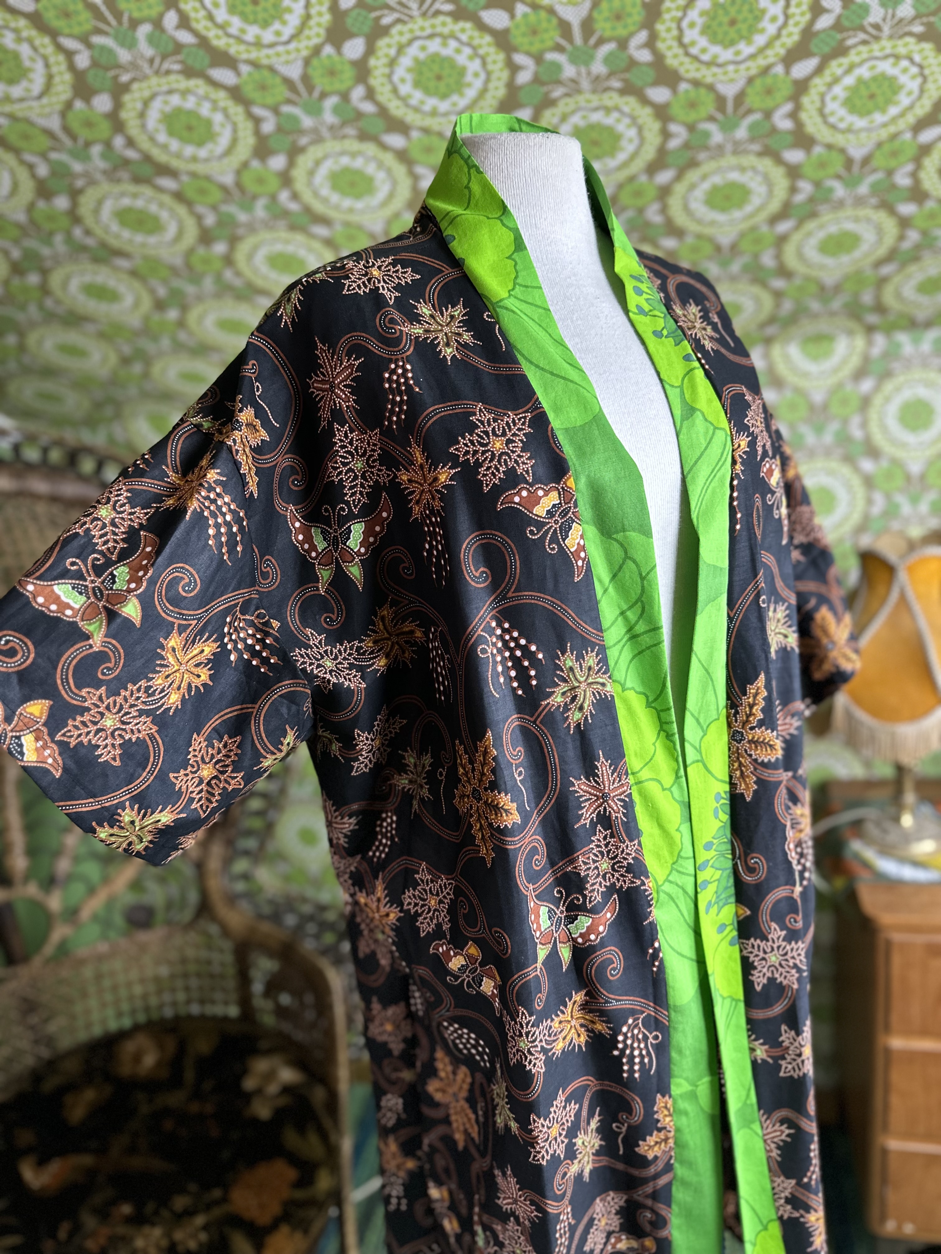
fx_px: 870
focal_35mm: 24
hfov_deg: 56.8
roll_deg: +5.9
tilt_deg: -15.5
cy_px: 627
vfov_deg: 71.6
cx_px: 470
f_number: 1.78
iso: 320
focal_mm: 6.86
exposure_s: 1/50
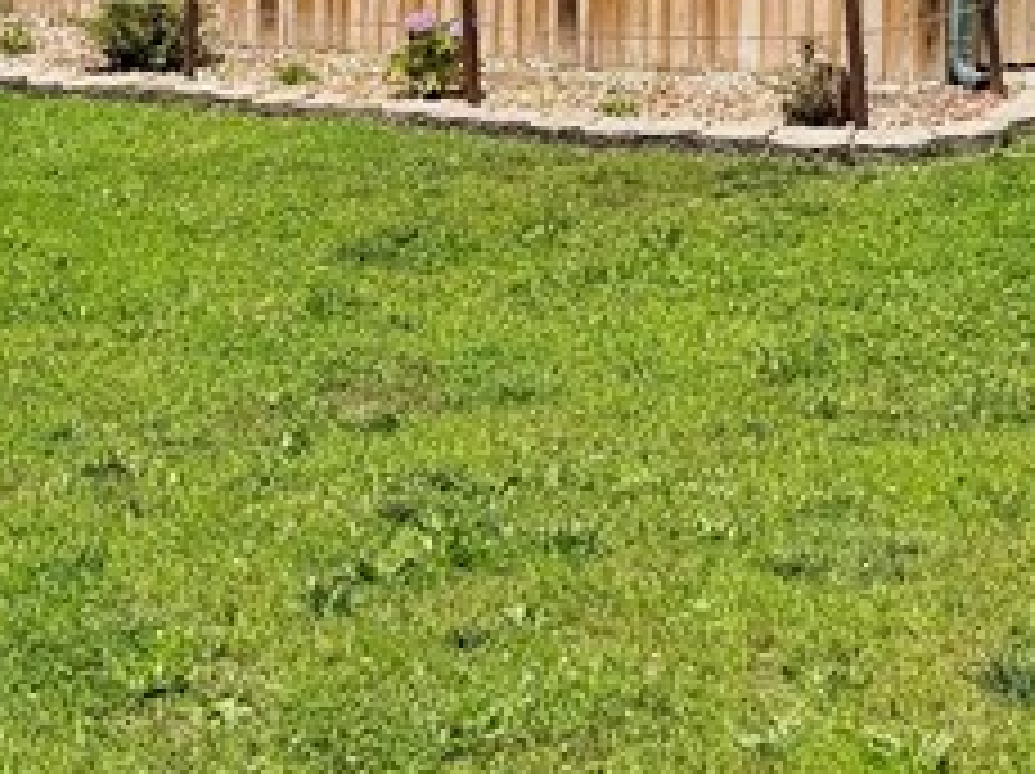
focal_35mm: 107
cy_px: -360
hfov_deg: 18.4
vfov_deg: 13.1
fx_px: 3196
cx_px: 513
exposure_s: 1/2110
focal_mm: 6.76
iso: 80
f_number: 1.78
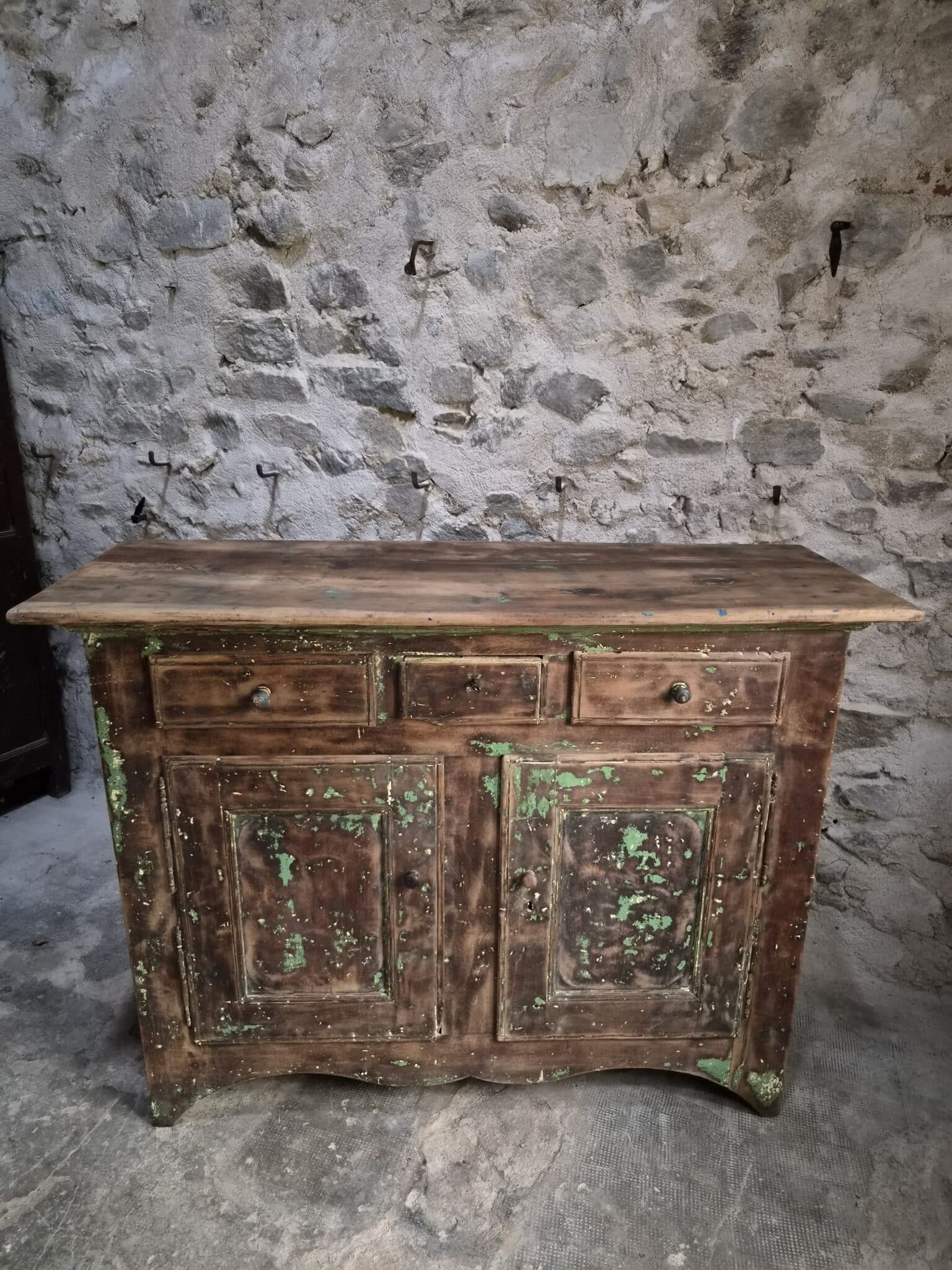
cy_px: 635
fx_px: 843
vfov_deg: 73.9
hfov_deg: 58.9
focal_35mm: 23
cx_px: 476
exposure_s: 1/50
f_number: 1.8
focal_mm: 5.4
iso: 1250
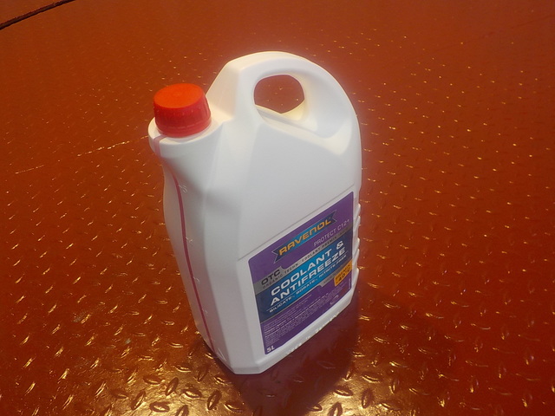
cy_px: 208
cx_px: 278
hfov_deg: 60.0
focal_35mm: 30
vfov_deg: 46.8
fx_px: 481
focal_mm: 4.1
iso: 140
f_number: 3.3
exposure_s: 1/30
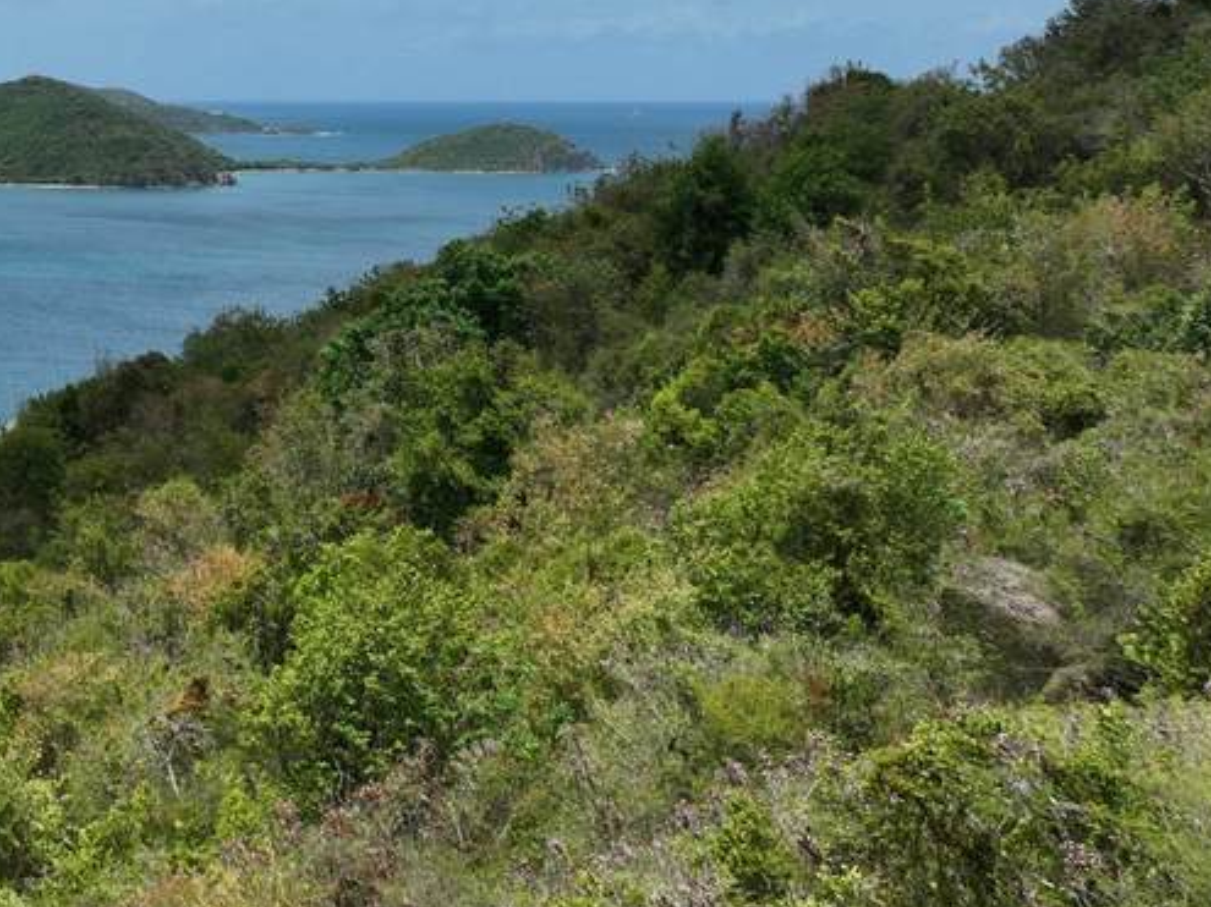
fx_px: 2168
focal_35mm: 62
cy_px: 133
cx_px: -51
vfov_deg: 23.2
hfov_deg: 28.8
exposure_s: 1/2500
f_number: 2.8
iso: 120
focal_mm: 12.29
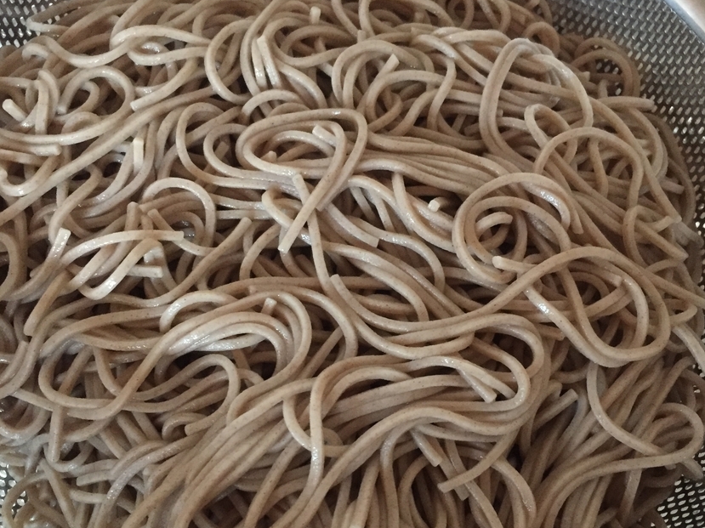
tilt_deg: -57.3
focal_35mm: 42
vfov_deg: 34.2
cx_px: 376
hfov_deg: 44.8
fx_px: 855
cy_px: 327
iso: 320
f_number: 2.2
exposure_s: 1/15
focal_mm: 4.15
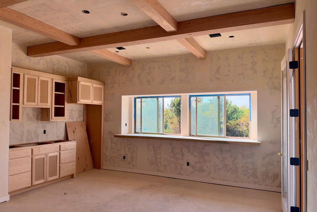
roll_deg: -0.1
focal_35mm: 26
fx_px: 229
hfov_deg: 69.4
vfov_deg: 49.5
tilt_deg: +2.3
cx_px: 155
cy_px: 107
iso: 100
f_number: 1.8
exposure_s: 1/566
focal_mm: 6.93
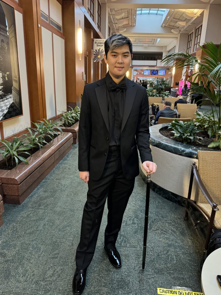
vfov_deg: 69.4
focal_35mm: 25
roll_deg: -2.0
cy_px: 149
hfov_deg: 54.9
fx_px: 213
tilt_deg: -16.1
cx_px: 111
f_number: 1.78
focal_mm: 6.76
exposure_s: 1/60
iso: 640
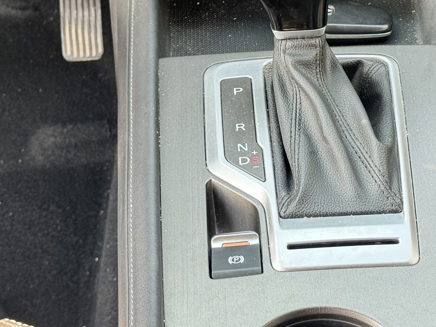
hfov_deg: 18.5
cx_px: 314
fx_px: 1335
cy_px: 19
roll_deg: -0.1
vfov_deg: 13.8
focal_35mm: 106
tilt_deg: -33.8
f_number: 1.78
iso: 100
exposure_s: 1/134
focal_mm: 6.76
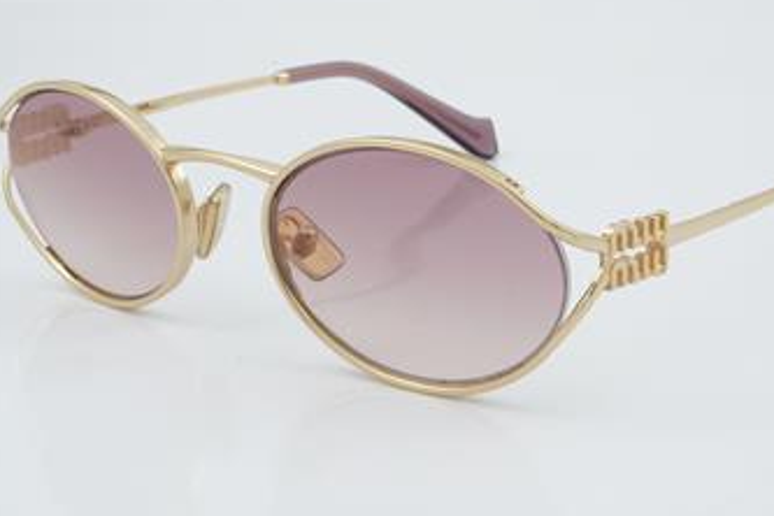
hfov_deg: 22.6
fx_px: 1935
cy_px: 237
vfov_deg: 15.2
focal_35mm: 90
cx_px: 446
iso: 100
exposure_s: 1/3
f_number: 32
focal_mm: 50
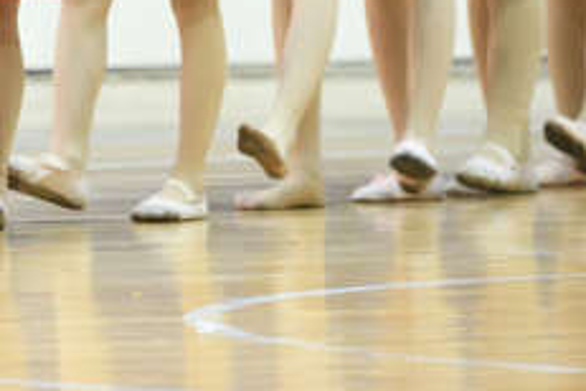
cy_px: -321
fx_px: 9099
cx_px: -411
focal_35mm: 559
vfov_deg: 2.5
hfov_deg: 3.7
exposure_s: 1/125
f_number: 4.5
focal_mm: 150
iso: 2000
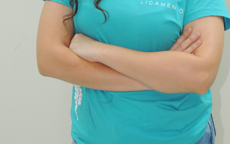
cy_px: -32
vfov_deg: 13.5
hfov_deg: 22.1
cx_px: 138
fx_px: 589
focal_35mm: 94
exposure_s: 1/50
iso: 280
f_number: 3.6
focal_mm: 8.9
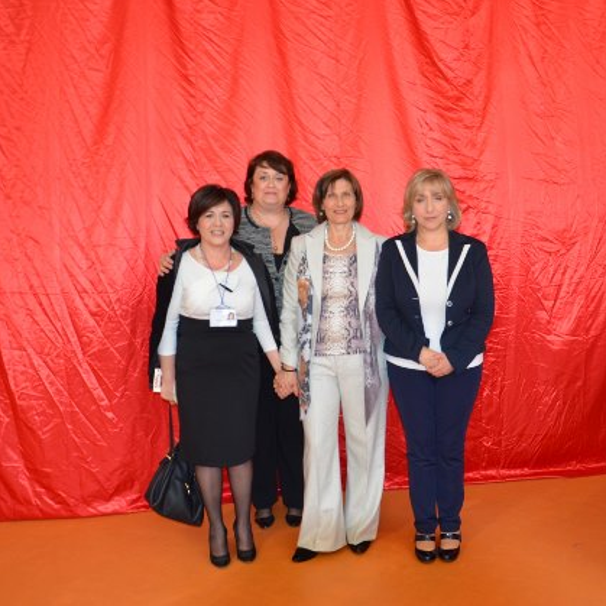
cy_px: 302
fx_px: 693
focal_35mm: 35
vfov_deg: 47.2
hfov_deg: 47.0
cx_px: 357
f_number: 3.5
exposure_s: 1/60
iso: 640
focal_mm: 18
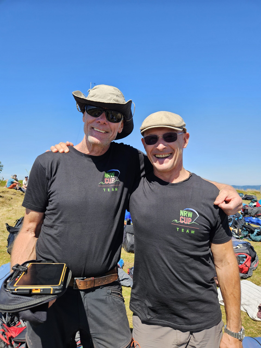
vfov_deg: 73.9
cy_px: 174
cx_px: 130
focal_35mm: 23
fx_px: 231
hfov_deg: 58.9
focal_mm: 5.4
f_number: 1.8
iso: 32
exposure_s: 1/1002
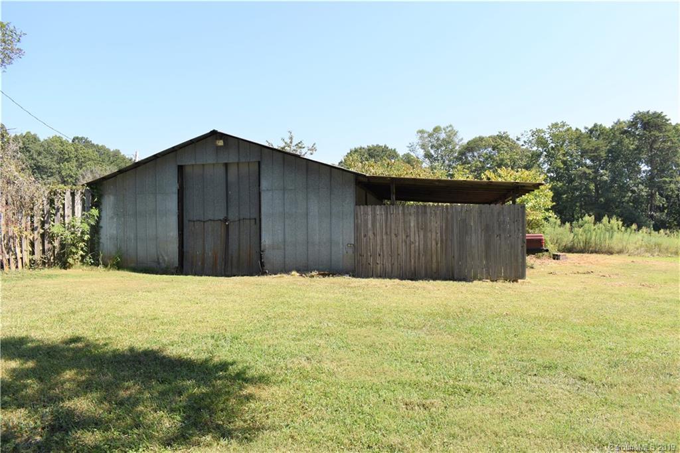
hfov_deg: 67.4
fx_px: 510
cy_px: 226
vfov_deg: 47.9
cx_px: 340
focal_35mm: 27
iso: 200
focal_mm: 18
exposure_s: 1/320
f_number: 9
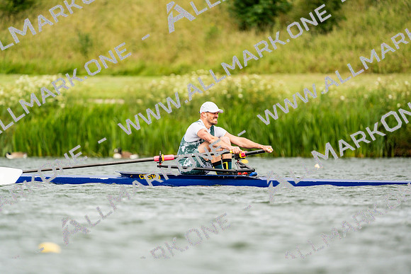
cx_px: 206
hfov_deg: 3.4
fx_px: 6851
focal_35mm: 600
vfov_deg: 2.3
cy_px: 137
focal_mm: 600
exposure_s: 1/2000
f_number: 6.3
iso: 500
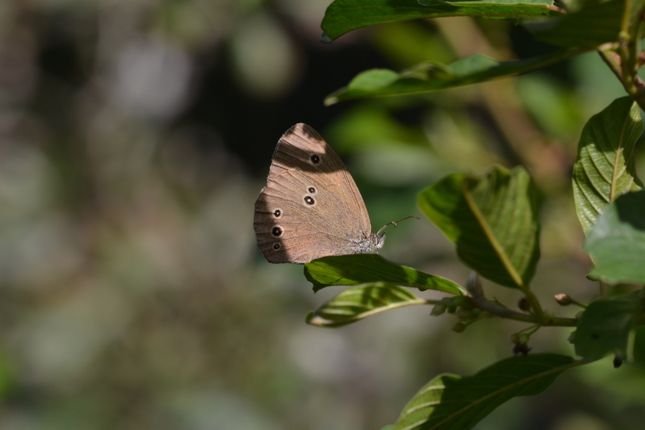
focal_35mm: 278
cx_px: 322
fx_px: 4971
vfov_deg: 5.0
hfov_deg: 7.4
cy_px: 215
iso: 220
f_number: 8
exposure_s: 1/250
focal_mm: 185
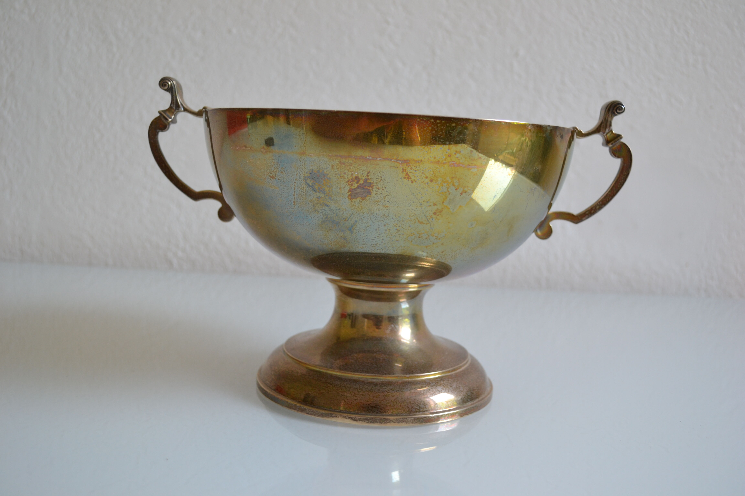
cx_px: 372
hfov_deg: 53.1
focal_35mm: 36
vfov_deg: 36.9
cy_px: 248
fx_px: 745
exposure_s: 1/80
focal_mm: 24
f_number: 5
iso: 400
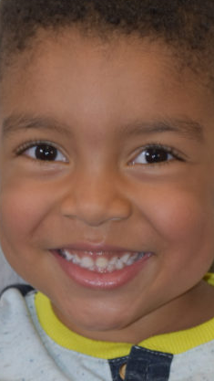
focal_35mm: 288
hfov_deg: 4.2
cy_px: 178
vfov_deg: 7.5
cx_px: 87
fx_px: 2903
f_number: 5.6
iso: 280
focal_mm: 85
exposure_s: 1/125
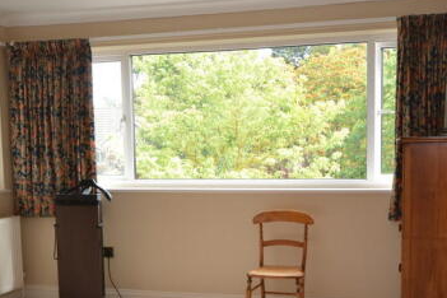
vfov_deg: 23.9
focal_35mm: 56
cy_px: 222
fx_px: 695
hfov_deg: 35.6
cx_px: 232
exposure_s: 1/80
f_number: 5.6
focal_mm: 20
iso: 400
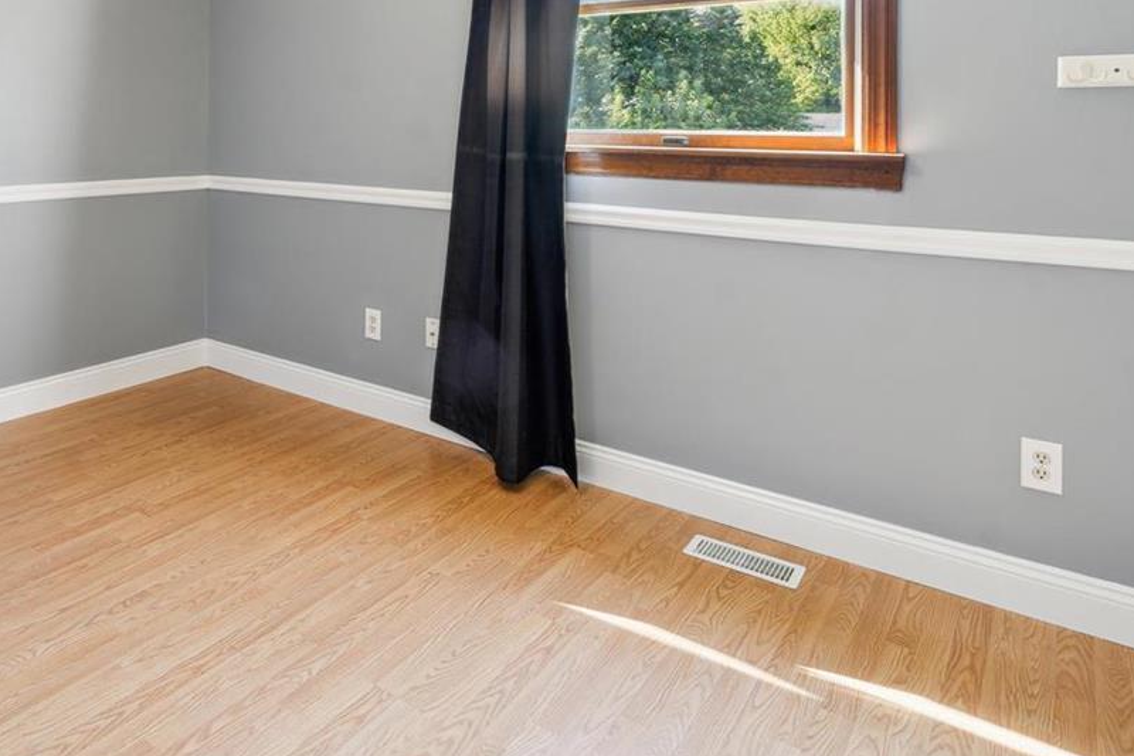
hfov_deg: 66.6
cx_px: 337
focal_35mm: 26
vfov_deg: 46.1
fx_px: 819
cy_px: 119
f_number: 8
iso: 250
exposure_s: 1/8
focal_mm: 13
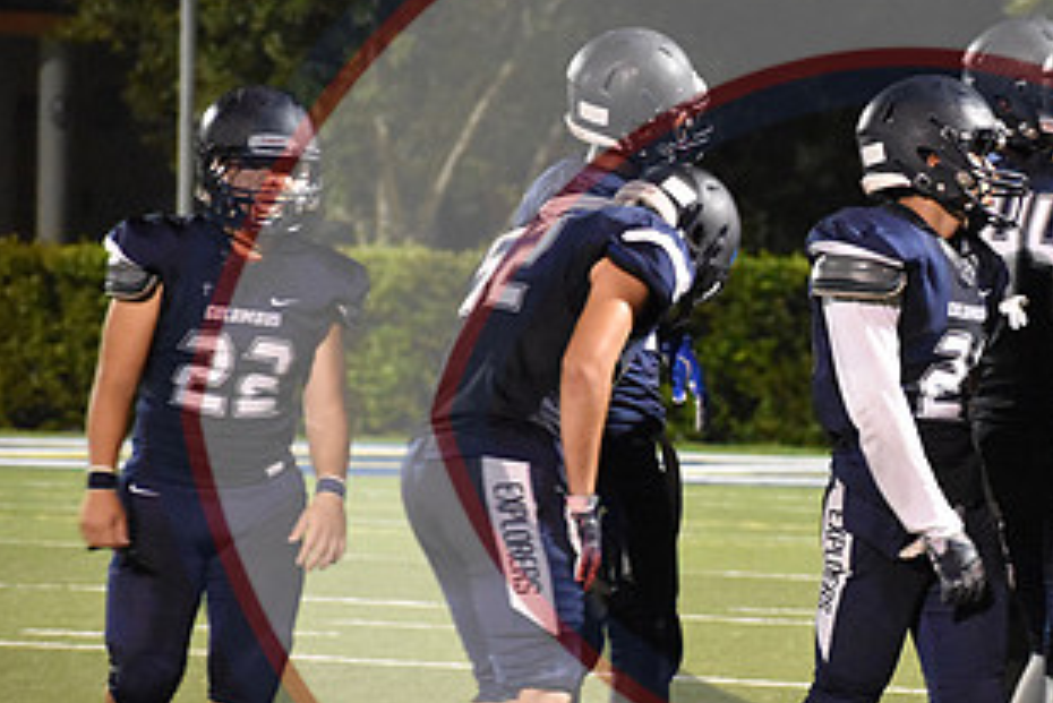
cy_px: 416
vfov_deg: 3.8
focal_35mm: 365
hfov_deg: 5.6
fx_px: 10681
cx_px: 893
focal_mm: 130
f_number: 4.8
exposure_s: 1/125
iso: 7200
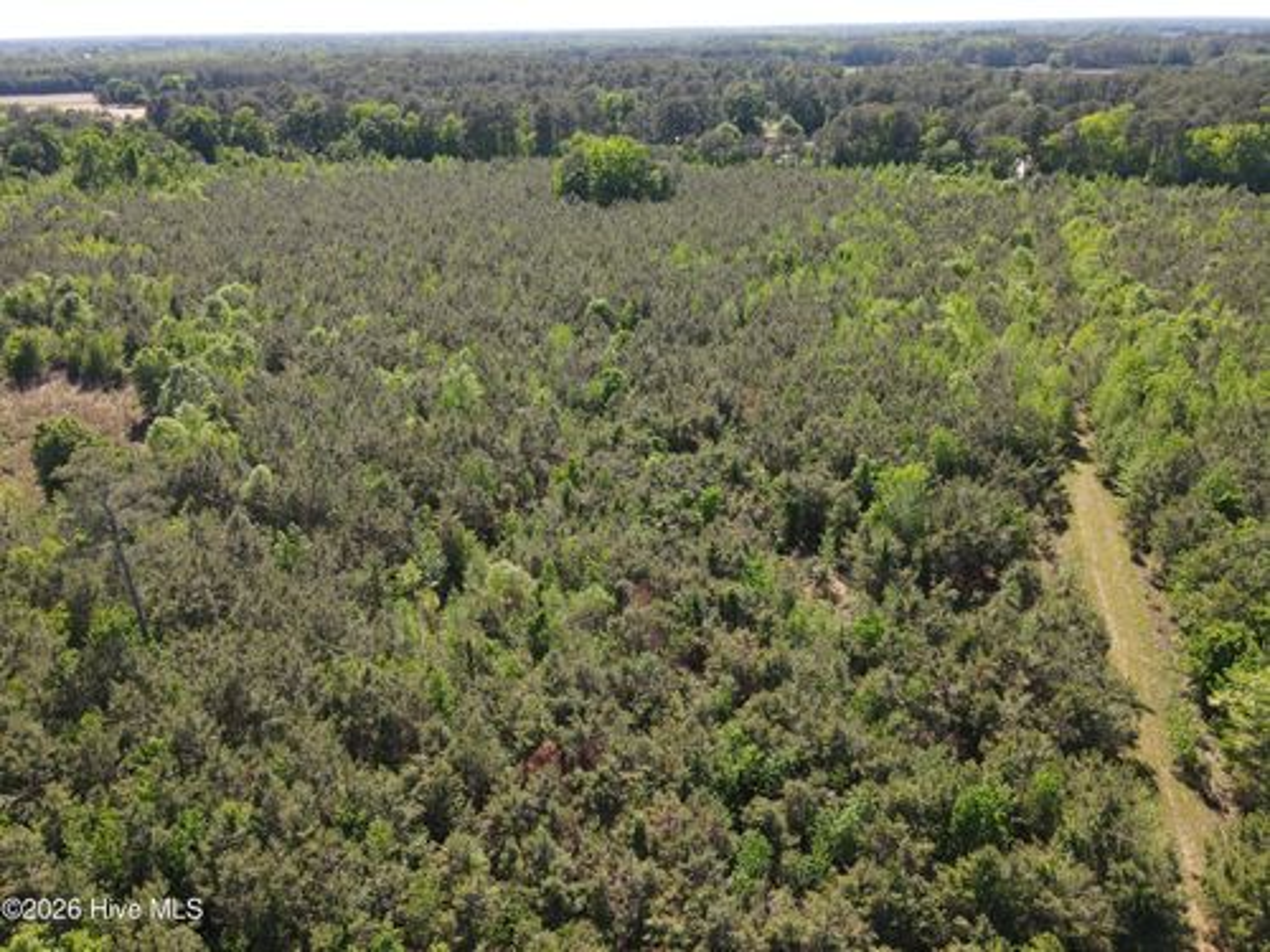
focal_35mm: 24
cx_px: 635
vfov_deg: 56.8
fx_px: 881
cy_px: 476
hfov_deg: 71.6
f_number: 2.8
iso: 100
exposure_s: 1/240
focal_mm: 4.5
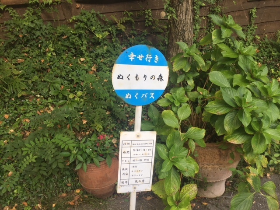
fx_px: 235
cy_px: 105
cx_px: 140
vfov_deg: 48.2
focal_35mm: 29
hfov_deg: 61.7
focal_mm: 4.15
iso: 32
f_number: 2.2
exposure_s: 1/246
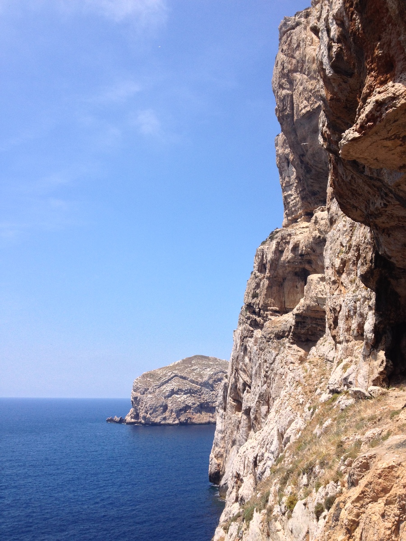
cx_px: 203
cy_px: 270
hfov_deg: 40.7
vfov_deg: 52.6
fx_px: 547
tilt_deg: +11.6
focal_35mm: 35
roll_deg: -0.2
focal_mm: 4.28
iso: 50
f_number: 2.4
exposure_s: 1/1534
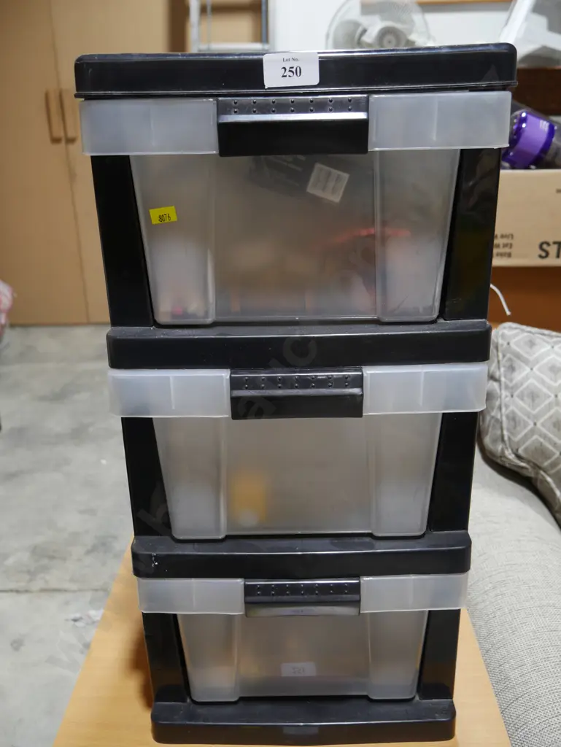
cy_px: 374
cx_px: 280
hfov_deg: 44.2
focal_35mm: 32
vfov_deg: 56.8
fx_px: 691
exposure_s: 1/60
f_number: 3.6
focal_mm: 16
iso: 250
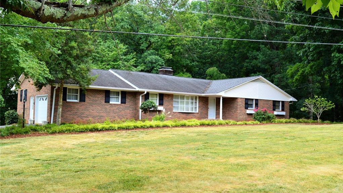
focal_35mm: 41
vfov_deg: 29.0
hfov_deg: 49.4
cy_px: 97
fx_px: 373
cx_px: 172
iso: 400
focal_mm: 26
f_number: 9
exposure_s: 1/160
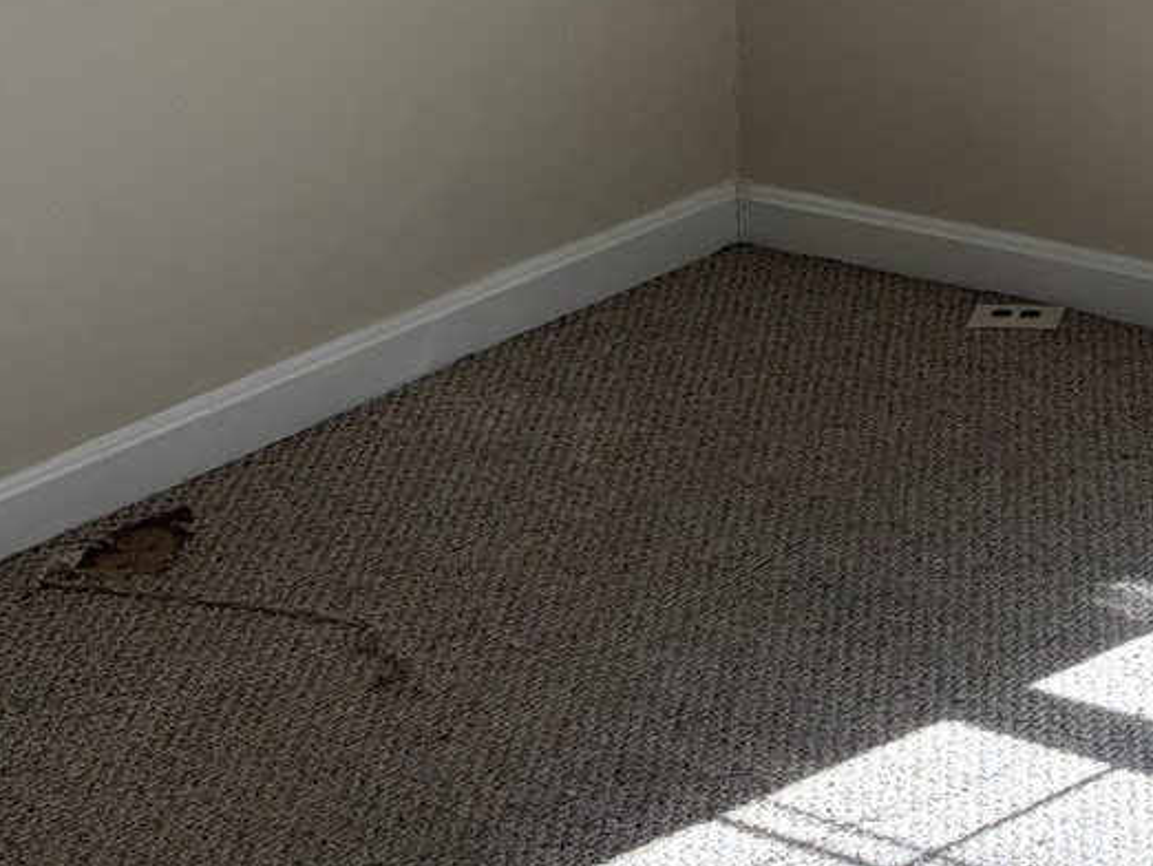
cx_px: 1213
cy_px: -276
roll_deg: -1.5
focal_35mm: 102
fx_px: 3399
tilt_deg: -8.6
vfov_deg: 13.9
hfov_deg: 18.6
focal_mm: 5.96
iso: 50
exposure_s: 1/161
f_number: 1.6
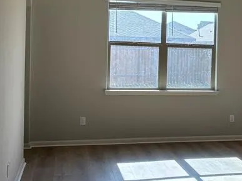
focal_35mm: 69
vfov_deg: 21.2
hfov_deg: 27.3
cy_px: 56
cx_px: 210
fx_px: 482
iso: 64
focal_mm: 5.96
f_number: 1.6
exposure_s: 1/314
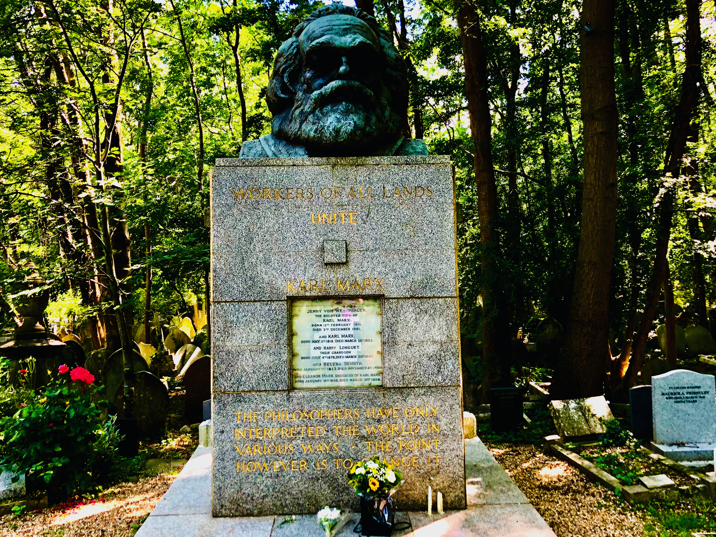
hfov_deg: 63.4
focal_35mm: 28
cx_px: 358
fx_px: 579
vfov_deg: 49.7
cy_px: 268
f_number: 1.8
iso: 50
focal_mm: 4
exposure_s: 1/120
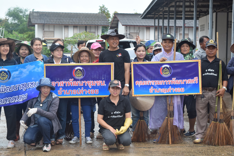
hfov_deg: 24.3
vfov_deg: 16.4
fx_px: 543
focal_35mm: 84
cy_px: 79
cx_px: 116
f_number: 5.6
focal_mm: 55
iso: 800
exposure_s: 1/640
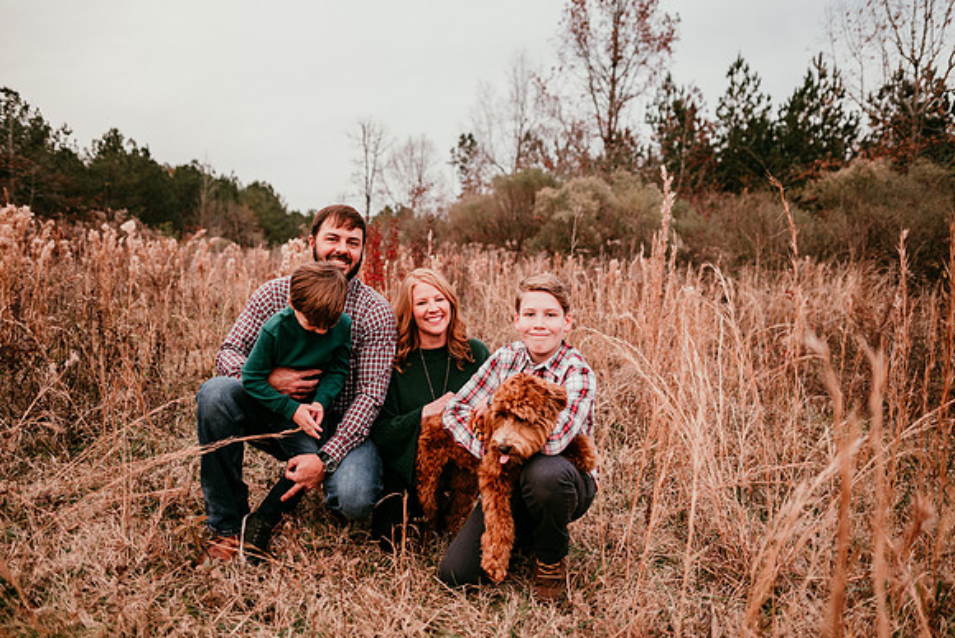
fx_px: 637
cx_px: 478
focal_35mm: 24
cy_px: 319
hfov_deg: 73.7
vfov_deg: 53.2
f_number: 2.2
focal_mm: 24
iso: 100
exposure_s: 1/160
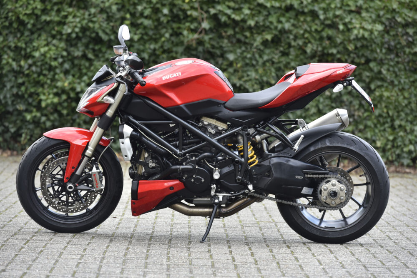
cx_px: 208
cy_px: 139
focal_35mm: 190
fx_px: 2202
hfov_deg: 10.8
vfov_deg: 7.2
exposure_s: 1/200
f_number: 4.5
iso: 800
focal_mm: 190
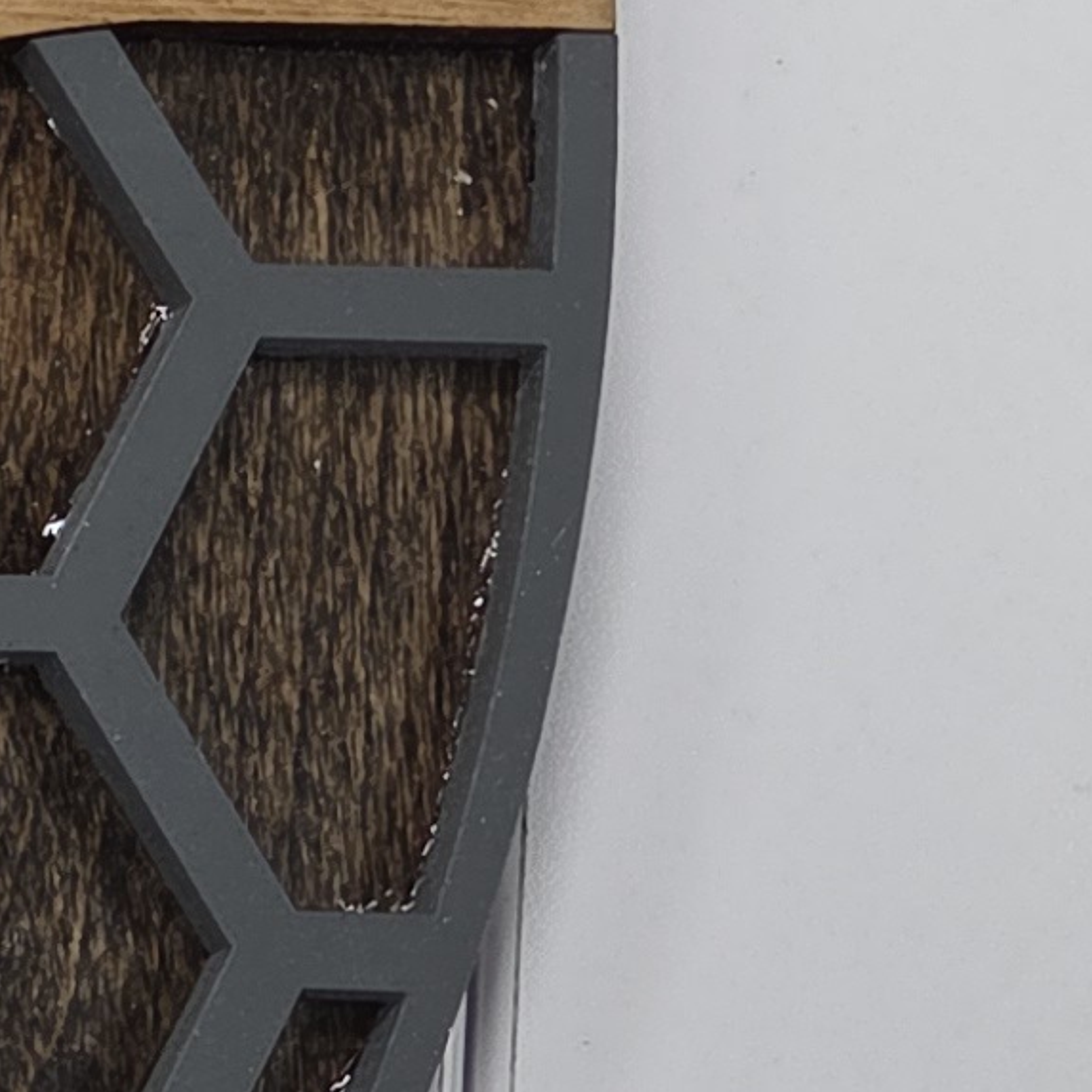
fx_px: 5068
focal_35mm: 142
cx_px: -2136
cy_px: 278
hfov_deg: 9.6
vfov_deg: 12.3
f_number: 1.8
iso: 80
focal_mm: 5.4
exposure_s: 1/50.3
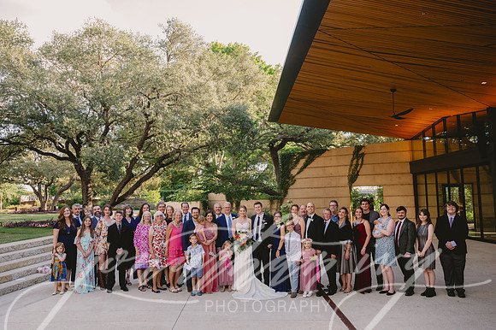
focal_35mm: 29
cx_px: 248
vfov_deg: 44.9
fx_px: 399
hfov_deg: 63.7
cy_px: 165
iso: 800
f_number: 4.5
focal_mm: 29
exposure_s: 1/500
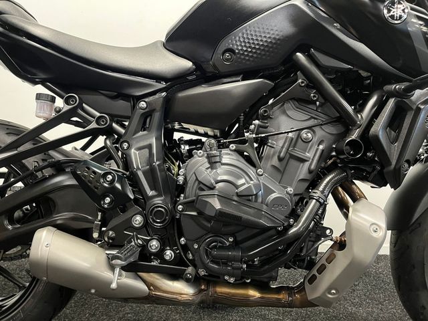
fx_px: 321
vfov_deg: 53.1
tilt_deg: -6.2
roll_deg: -1.4
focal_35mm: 26
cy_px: 160
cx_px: 214
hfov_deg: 67.3
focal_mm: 5.1
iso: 500
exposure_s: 1/33
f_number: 1.6
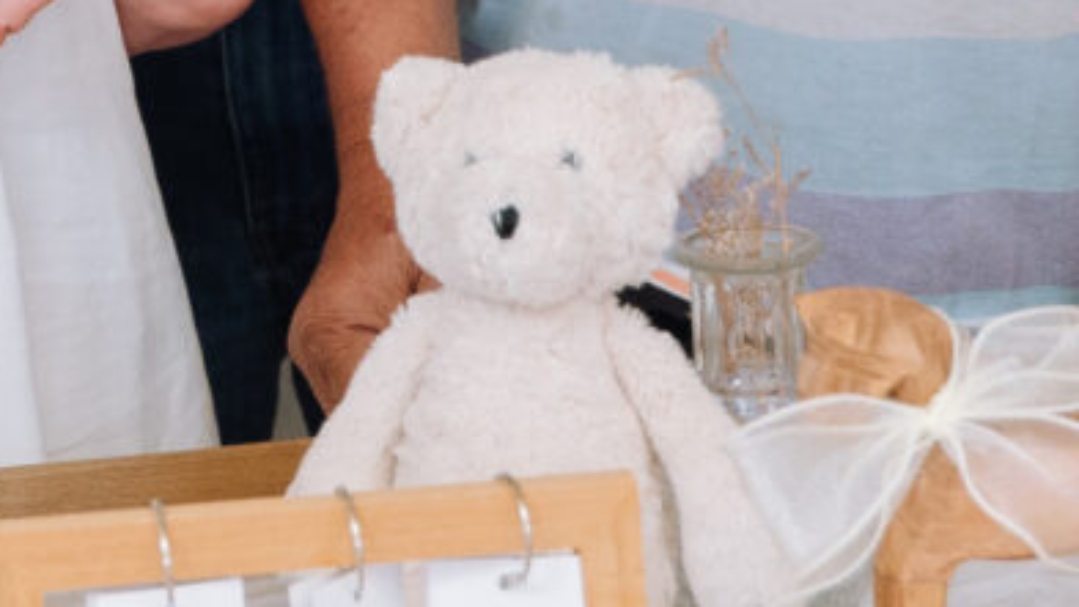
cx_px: -920
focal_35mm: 239
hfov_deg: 8.6
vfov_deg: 5.0
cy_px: -757
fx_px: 6838
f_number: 3.5
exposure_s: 1/200
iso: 800
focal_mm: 35
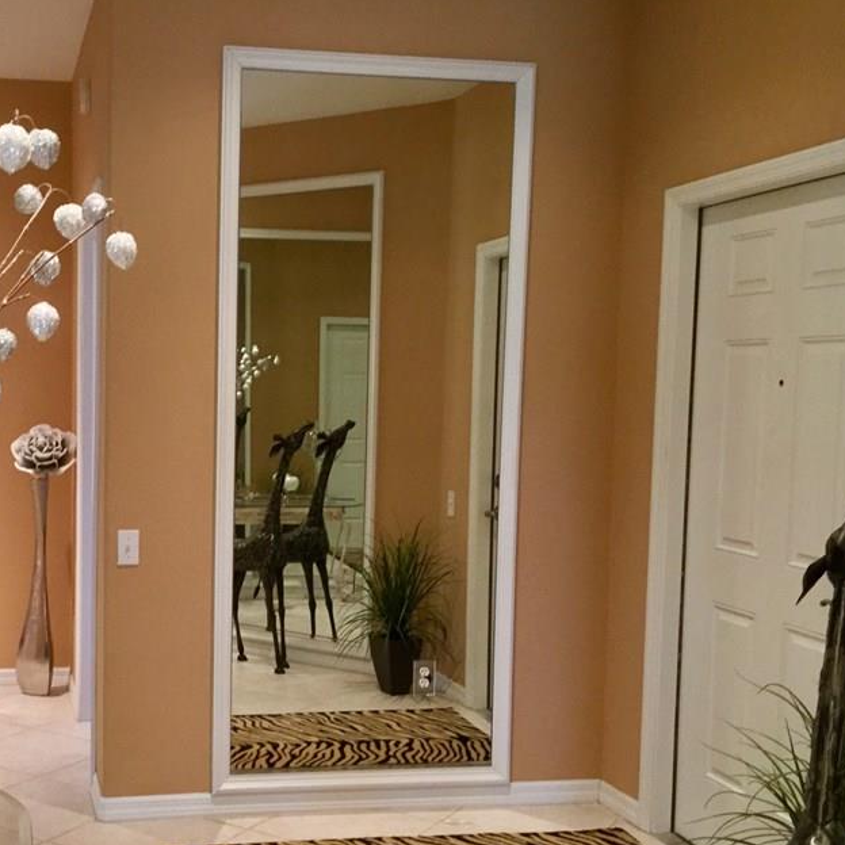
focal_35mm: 45
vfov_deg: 37.5
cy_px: 490
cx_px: 214
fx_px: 1243
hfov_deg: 36.7
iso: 200
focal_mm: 3.3
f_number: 2.4
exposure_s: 1/20
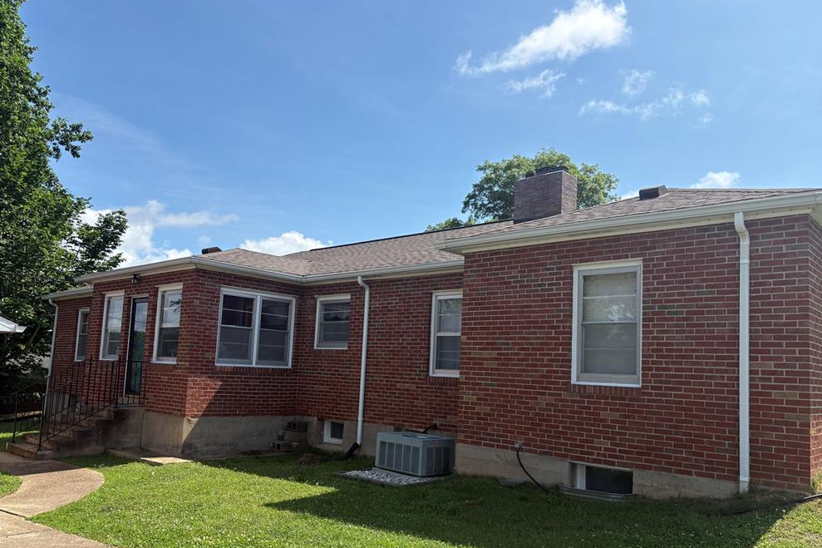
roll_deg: -1.4
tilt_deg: +4.4
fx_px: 639
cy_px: 311
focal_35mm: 28
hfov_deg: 65.5
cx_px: 425
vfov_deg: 46.3
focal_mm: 5.96
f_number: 1.6
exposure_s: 1/3623
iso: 50
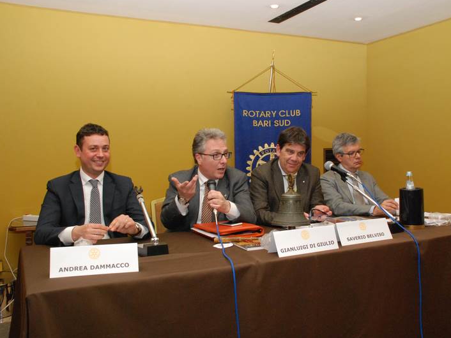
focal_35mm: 36
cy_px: 168
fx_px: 469
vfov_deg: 39.7
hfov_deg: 51.3
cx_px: 240
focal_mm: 22
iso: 1250
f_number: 8
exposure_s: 1/60
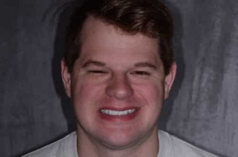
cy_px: 78
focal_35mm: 128
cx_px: 119
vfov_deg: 10.7
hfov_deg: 16.1
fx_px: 841
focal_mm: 85
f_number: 9
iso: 200
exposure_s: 1/250
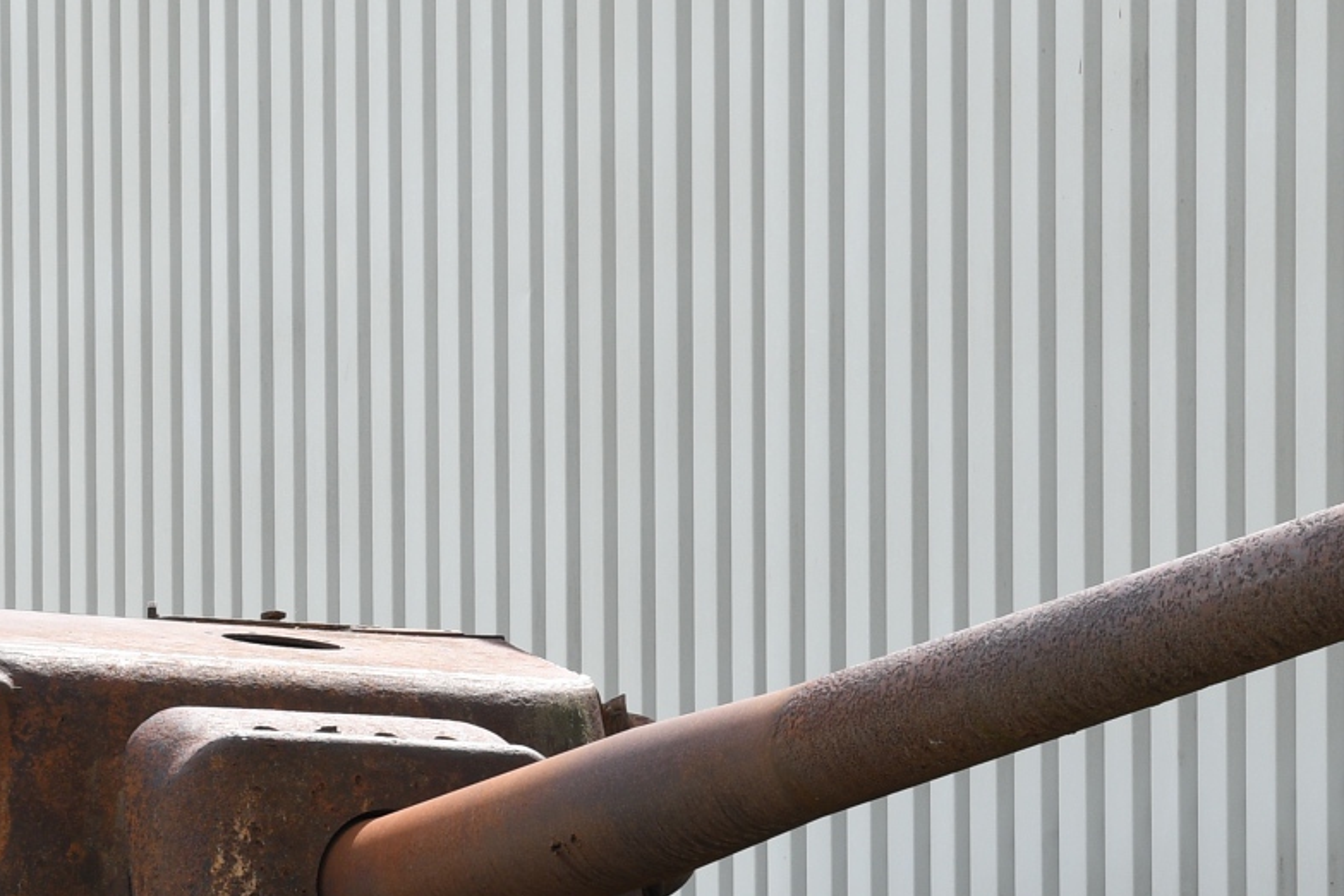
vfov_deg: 5.9
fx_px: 8586
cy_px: 1277
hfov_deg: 8.9
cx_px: 383
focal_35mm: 230
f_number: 7.1
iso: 125
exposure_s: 1/200
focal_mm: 50
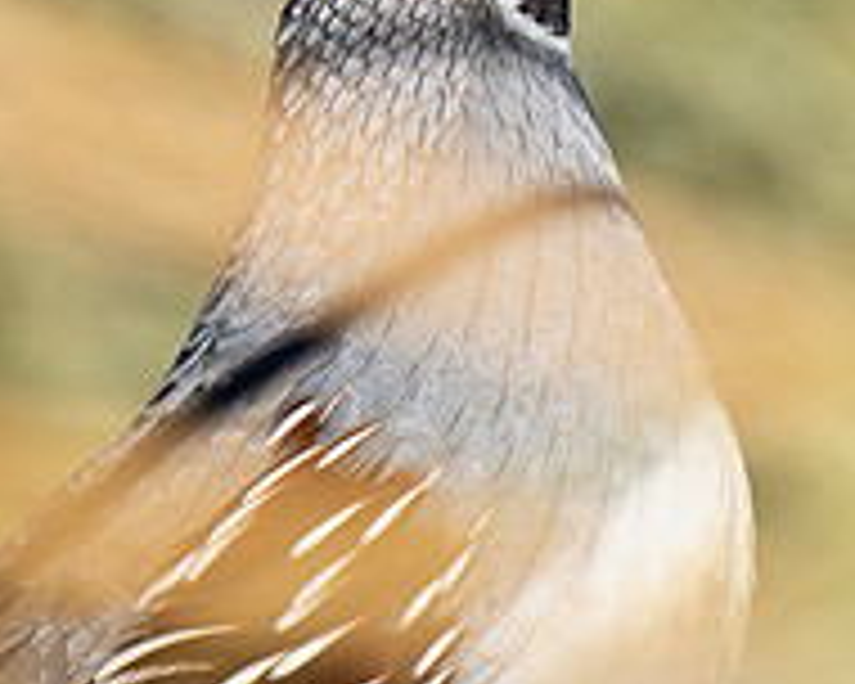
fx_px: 51773
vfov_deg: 0.8
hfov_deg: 0.9
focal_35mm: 2046
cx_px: 627
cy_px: 206
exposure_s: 1/2000
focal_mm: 600
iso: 320
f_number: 6.3
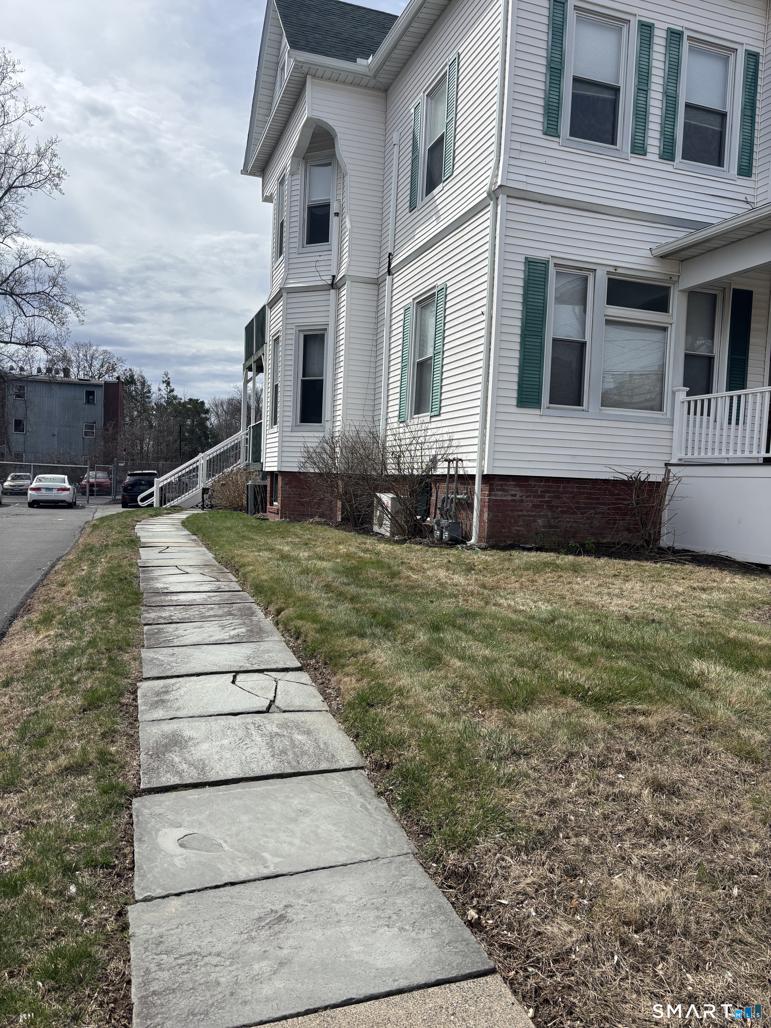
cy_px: 514
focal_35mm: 26
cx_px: 386
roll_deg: -2.7
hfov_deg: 53.1
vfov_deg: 67.3
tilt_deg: -2.2
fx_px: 772
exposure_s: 1/4425
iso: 50
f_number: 1.6
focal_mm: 5.96
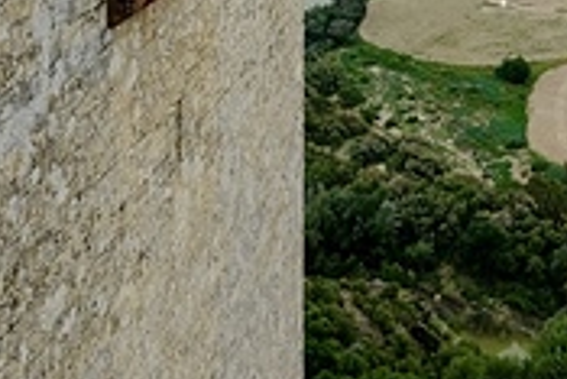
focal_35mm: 59
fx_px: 930
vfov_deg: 19.0
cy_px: -249
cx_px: 463
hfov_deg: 32.8
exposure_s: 1/800
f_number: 5.6
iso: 320
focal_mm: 10
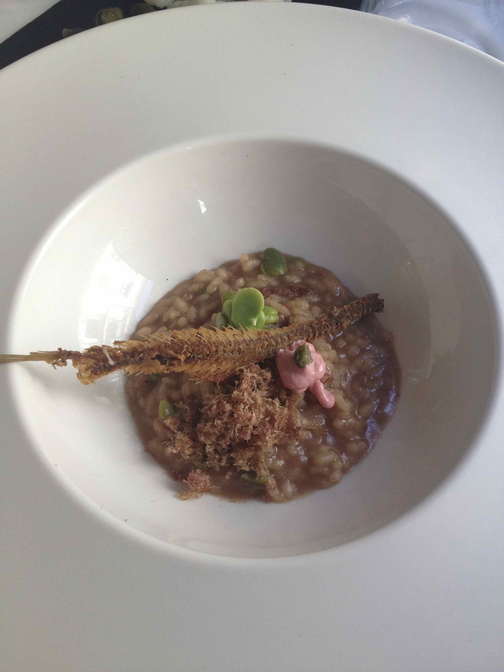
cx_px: 252
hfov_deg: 40.7
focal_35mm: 35
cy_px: 336
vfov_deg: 52.6
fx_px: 679
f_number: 2.4
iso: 100
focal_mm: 4.28
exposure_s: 1/120
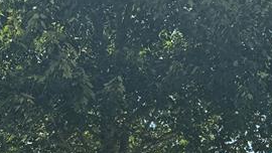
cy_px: 253
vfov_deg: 11.5
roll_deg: -0.6
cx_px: 27
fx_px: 714
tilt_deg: +1.3
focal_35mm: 99
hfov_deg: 21.1
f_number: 1.78
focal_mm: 6.76
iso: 80
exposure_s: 1/2604
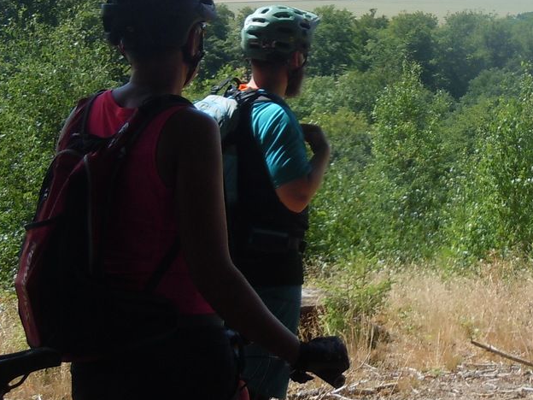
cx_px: 548
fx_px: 1540
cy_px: 18
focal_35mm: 100
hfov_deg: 19.0
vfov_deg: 14.6
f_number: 3.7
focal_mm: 7.1
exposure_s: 1/640
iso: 100
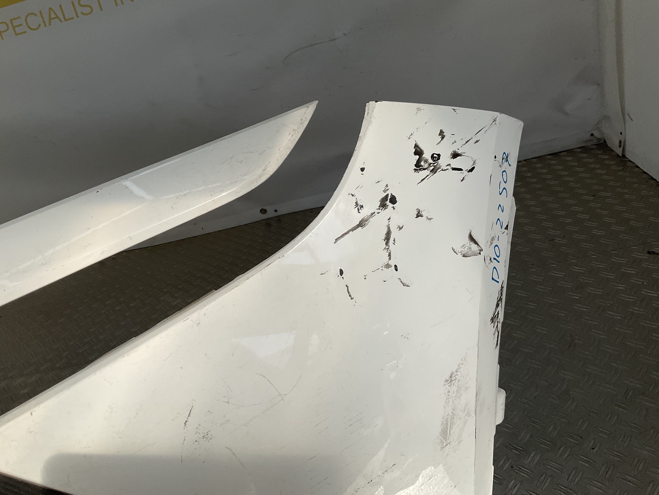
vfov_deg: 48.2
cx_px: 330
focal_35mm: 29
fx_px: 552
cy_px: 248
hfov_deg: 61.7
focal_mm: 3
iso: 16
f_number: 1.8
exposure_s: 1/1730
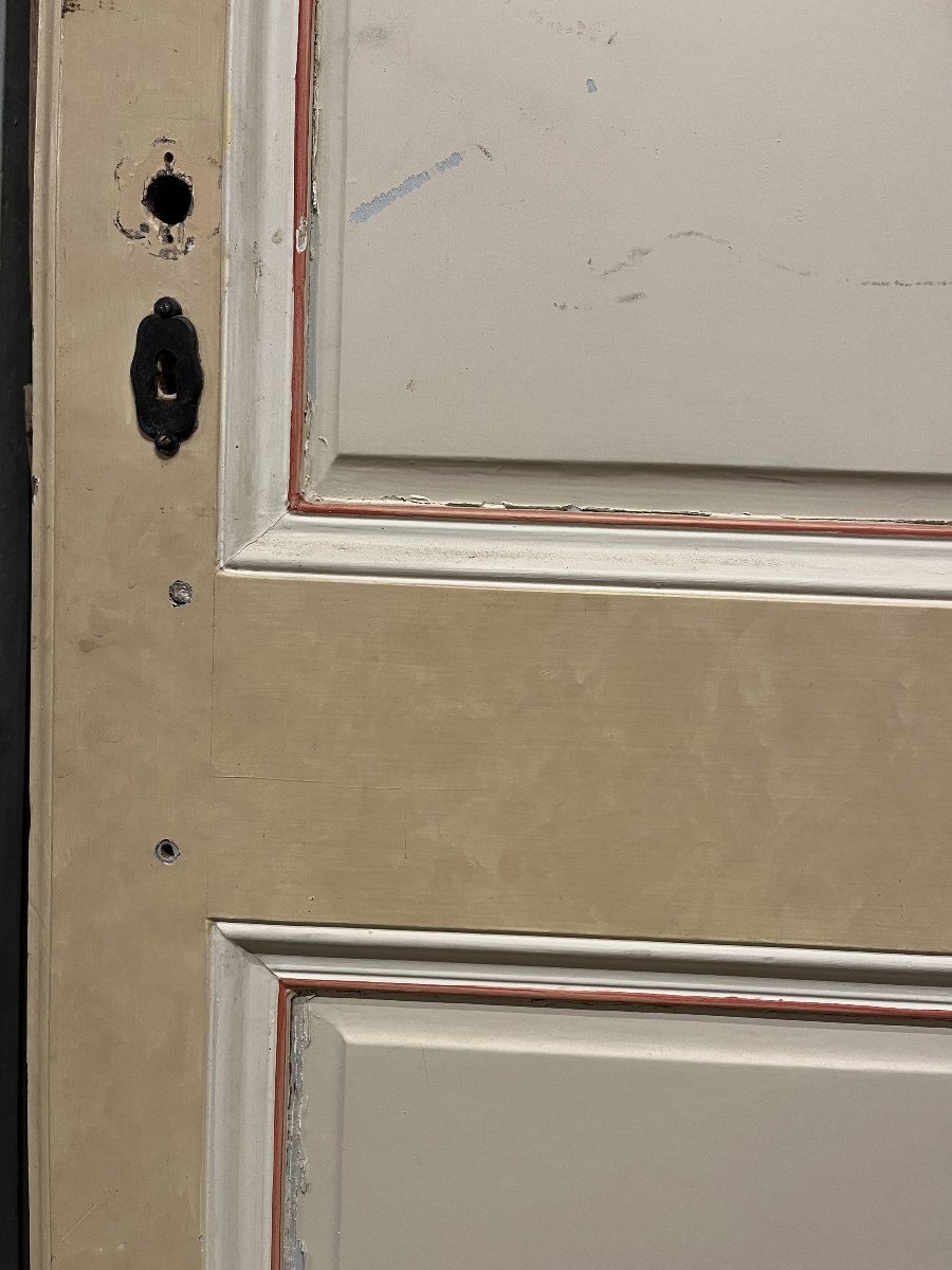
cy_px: 635
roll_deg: -1.1
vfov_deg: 67.3
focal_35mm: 26
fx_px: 953
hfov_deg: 53.1
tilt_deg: -8.7
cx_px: 476
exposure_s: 1/50
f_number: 1.6
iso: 160
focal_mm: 5.1
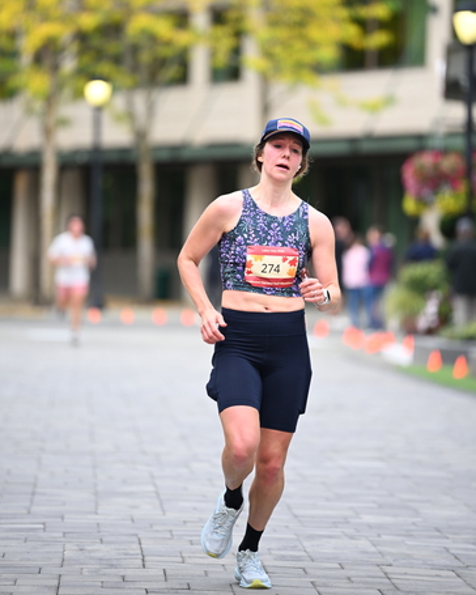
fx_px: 3997
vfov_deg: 8.5
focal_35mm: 227
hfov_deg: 6.8
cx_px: 239
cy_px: 238
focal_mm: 200
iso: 1000
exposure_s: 1/1600
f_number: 2.8
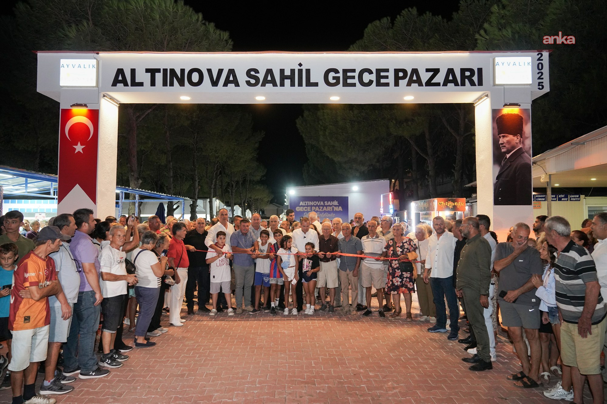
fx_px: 405
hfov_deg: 73.7
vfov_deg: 53.1
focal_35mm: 24
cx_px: 304
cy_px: 202
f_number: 3.2
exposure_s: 1/125
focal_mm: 24
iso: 1600
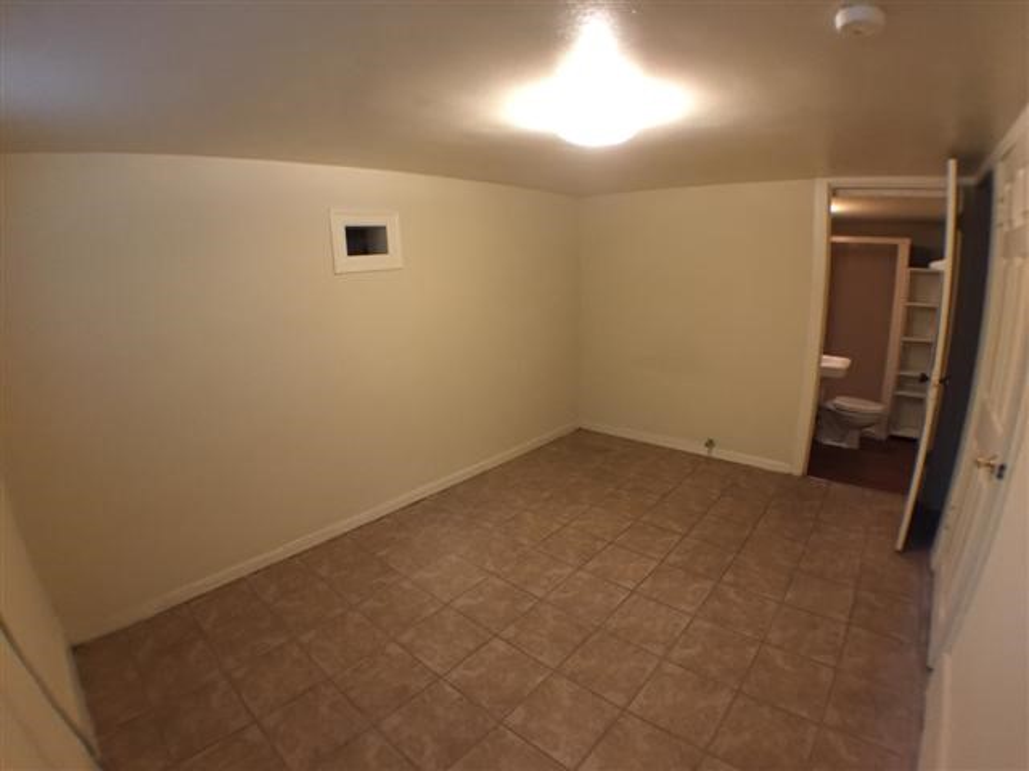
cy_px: 386
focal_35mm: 29
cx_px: 514
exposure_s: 1/24
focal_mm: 4.15
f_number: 2.2
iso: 250
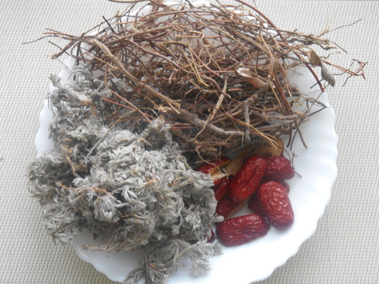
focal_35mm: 53
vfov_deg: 27.5
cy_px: 142
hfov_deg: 36.2
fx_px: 580
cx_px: 190
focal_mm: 9.5
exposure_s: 1/30
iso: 200
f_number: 4.2
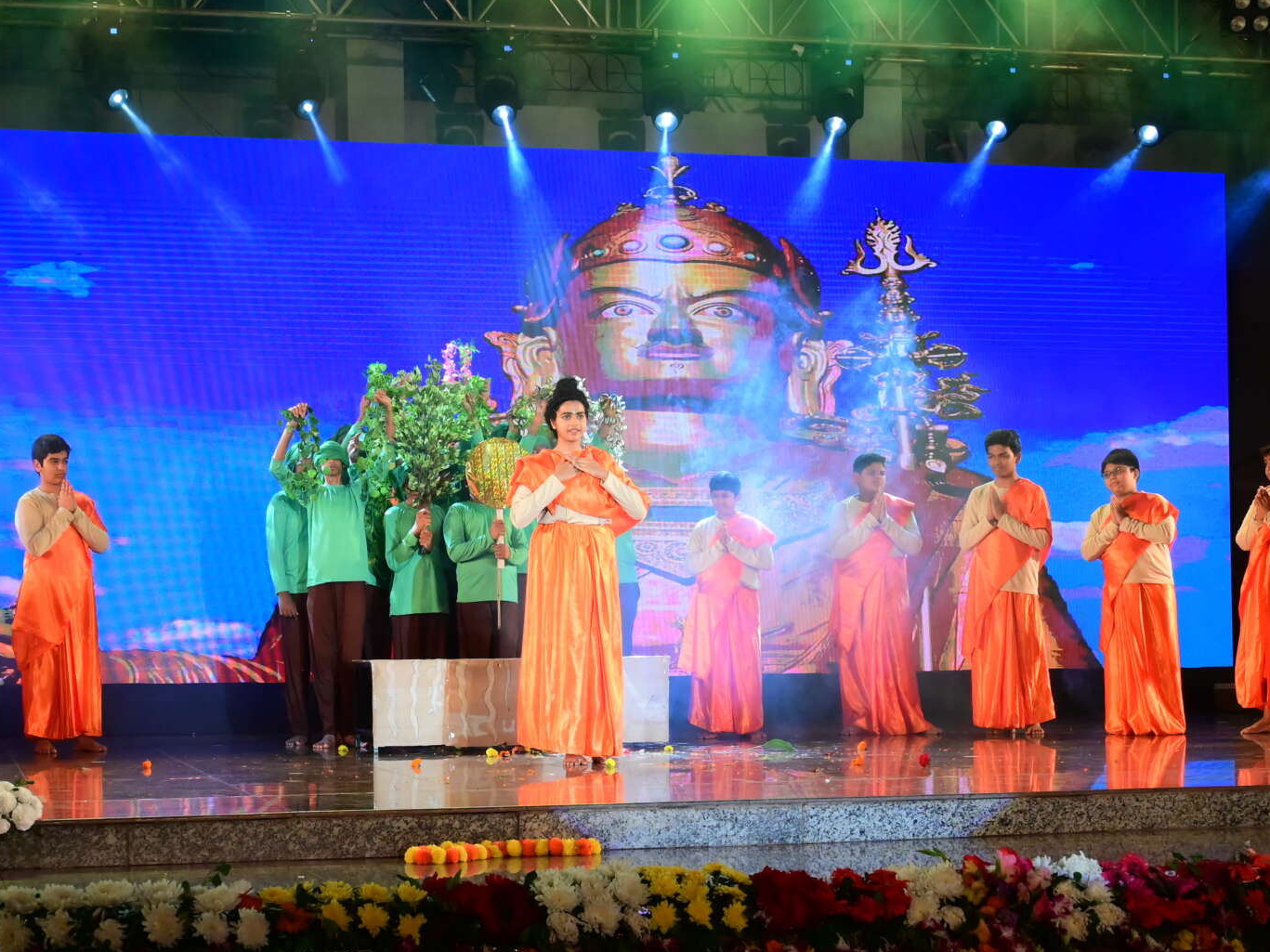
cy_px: 615
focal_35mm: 63
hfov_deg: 30.6
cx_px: 501
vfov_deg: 23.2
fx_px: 2311
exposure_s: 1/320
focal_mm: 35
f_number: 7.1
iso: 4000
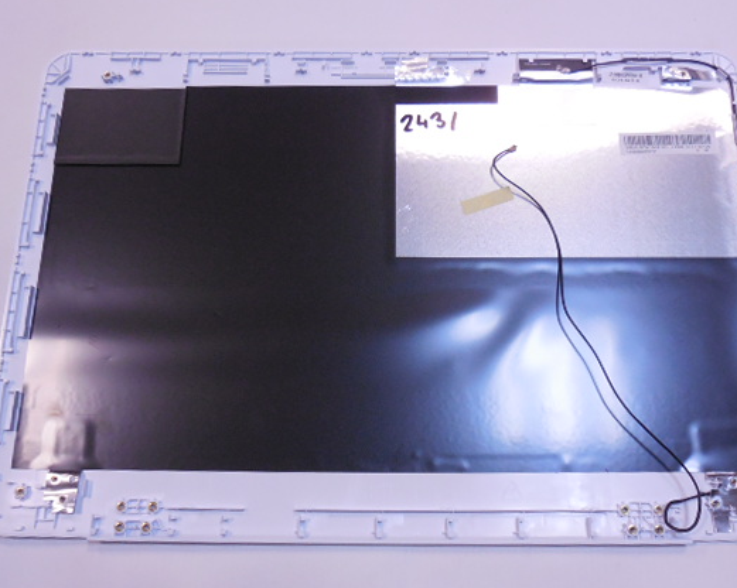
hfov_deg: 50.3
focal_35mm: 36
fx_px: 785
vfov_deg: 41.1
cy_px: 286
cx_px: 383
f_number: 3.8
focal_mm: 5.3
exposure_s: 1/80
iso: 800
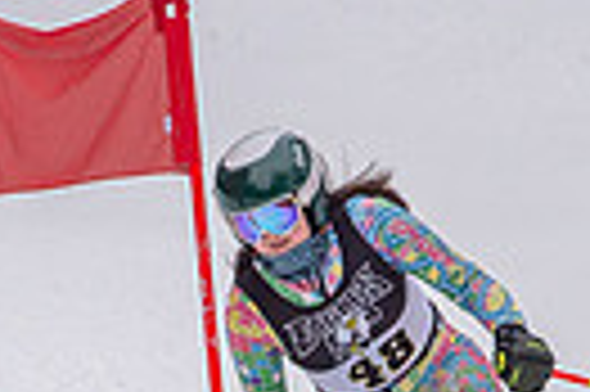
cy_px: 536
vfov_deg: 0.5
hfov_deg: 0.8
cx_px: 207
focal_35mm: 2656
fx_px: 43474
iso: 2000
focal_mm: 600
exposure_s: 1/4000
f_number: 6.3
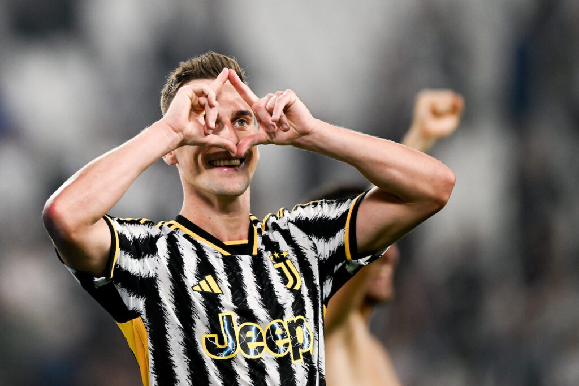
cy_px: 193
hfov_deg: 3.7
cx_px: 290
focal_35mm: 560
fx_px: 9003
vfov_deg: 2.5
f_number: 4
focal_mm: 560
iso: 2500
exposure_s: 1/1250
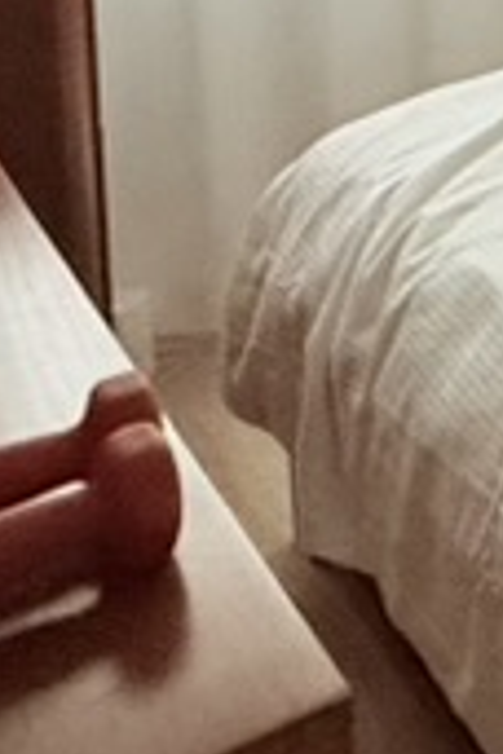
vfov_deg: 19.3
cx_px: 1368
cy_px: -481
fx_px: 1823
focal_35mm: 87
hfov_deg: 11.5
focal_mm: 2.22
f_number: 2.2
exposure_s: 1/99
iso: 250
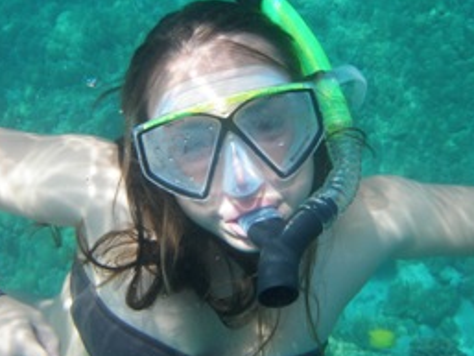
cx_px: 226
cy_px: 162
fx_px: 740
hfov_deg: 35.5
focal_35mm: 54
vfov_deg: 27.0
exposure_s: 1/500
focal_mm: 6.7
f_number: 3.5
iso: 80
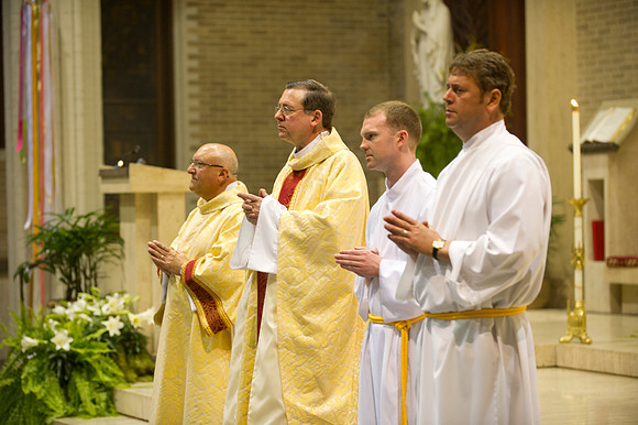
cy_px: 212
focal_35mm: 116
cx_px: 319
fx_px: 2055
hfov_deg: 17.7
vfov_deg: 11.8
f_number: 2.8
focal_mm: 116
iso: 2000
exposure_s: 1/60
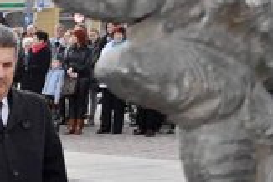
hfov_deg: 11.1
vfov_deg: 7.8
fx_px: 1313
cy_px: 265
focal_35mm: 173
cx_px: -219
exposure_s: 1/200
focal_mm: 29
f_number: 8
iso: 200
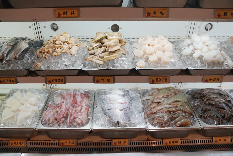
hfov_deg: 65.5
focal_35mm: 28
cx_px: 116
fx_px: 181
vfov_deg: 46.4
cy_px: 78
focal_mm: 28
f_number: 4
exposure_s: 1/60
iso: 200
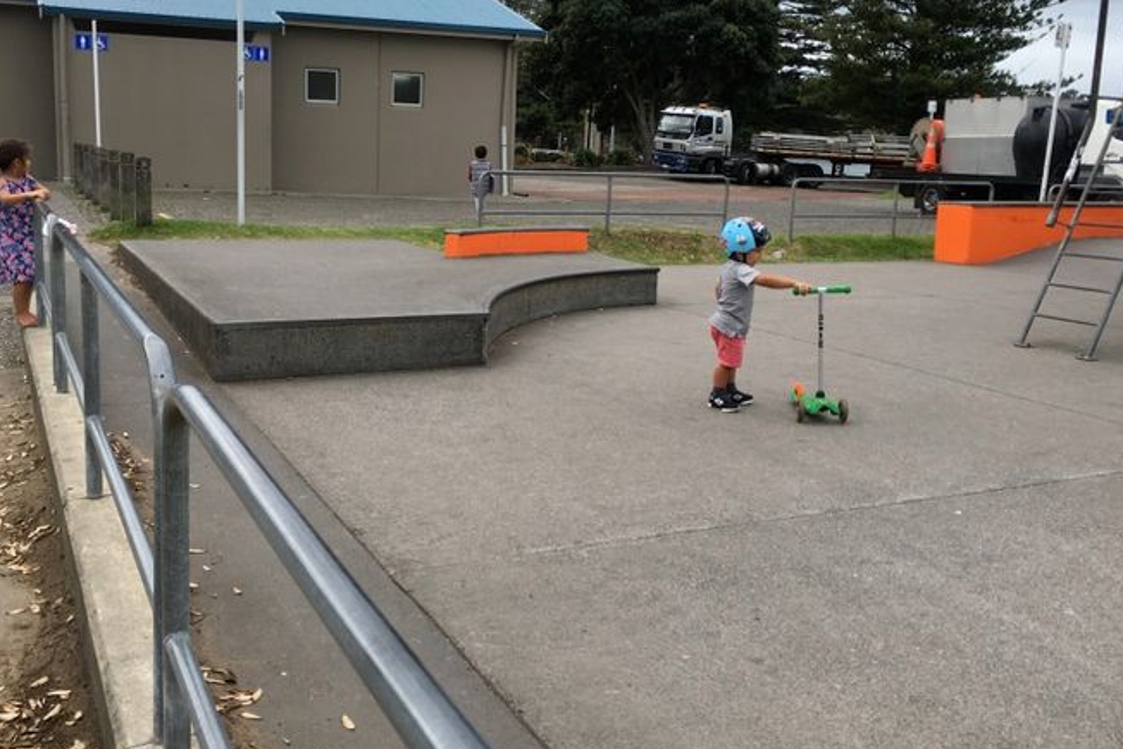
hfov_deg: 51.8
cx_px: 506
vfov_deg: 35.9
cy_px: 337
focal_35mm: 37
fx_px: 1154
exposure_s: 1/884
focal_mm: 4.15
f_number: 2.2
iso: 25
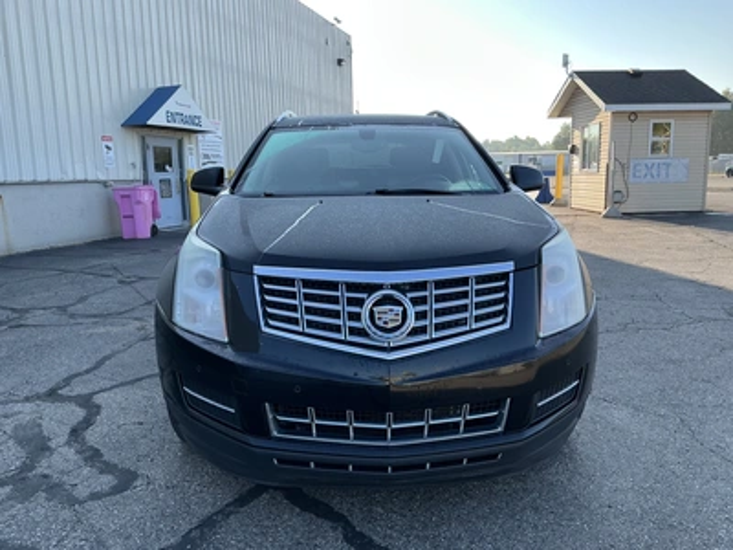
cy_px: 275
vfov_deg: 49.7
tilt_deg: -6.5
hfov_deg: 63.4
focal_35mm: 28
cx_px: 366
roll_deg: +2.4
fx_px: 593
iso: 25
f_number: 1.8
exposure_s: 1/370
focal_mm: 3
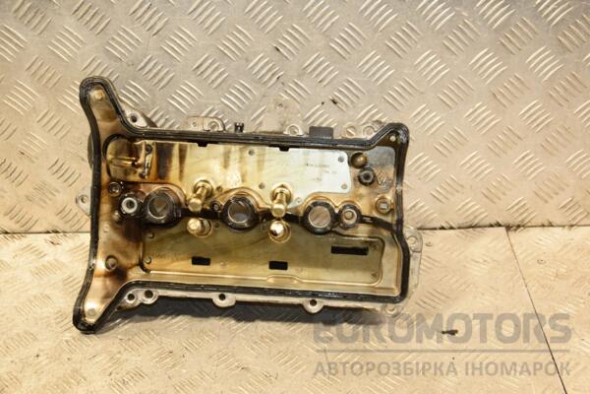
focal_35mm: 52
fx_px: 860
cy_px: 197
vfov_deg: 25.8
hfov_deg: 37.9
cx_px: 295
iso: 800
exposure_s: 1/160
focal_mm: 35
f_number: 5
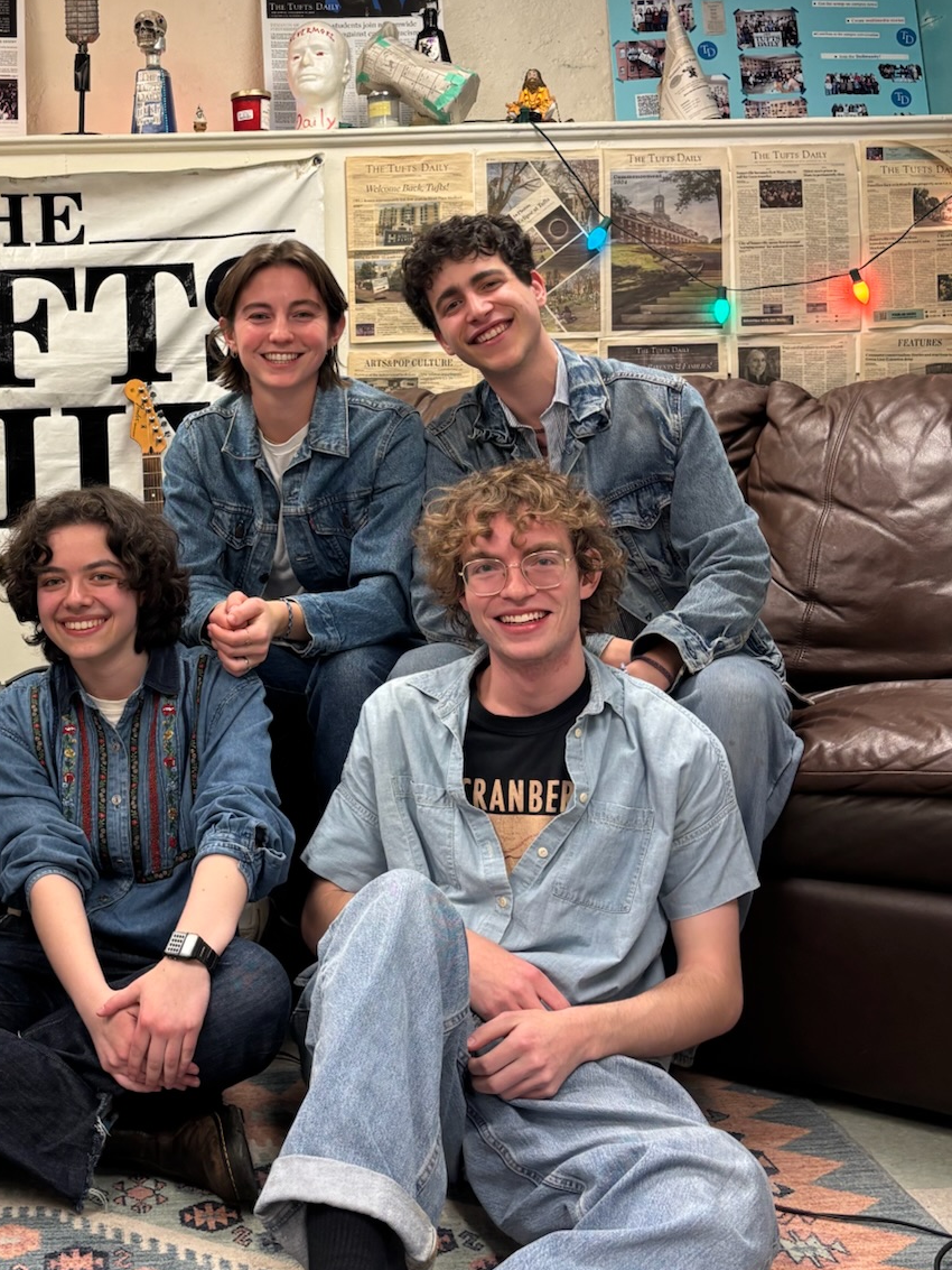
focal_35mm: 47
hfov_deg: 29.9
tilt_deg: +0.0
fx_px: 1723
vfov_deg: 39.8
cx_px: 146
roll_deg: -0.2
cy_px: 399
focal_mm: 5.96
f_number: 1.6
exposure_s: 1/60
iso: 125
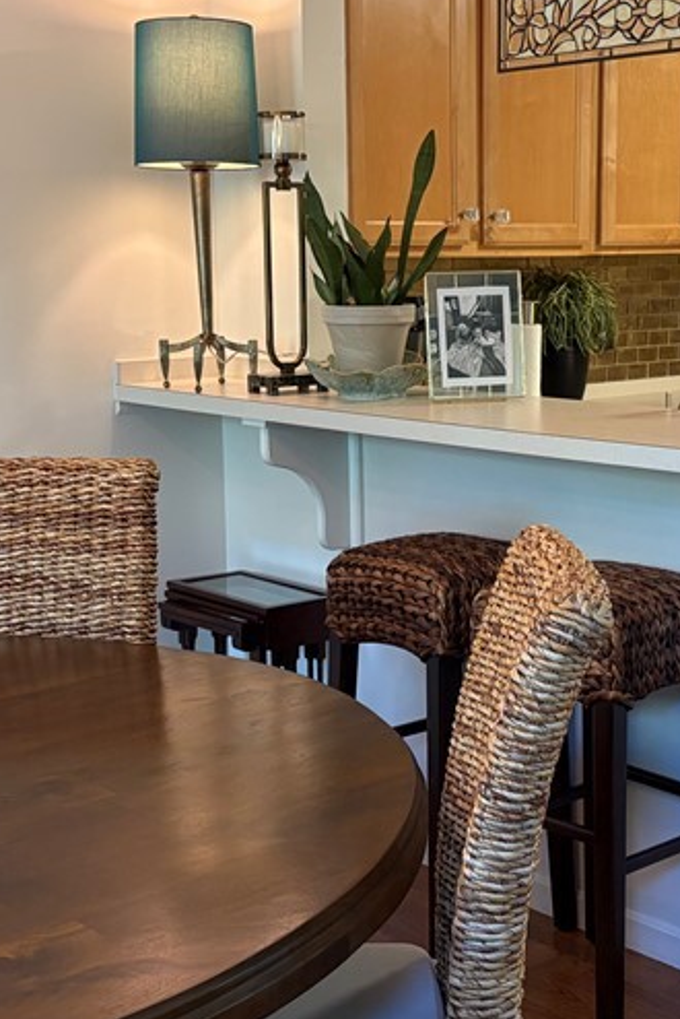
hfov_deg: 24.2
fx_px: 1584
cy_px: 528
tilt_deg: -9.4
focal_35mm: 56
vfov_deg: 35.6
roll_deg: +0.5
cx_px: 429
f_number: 1.6
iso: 200
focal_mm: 5.96
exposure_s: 1/60
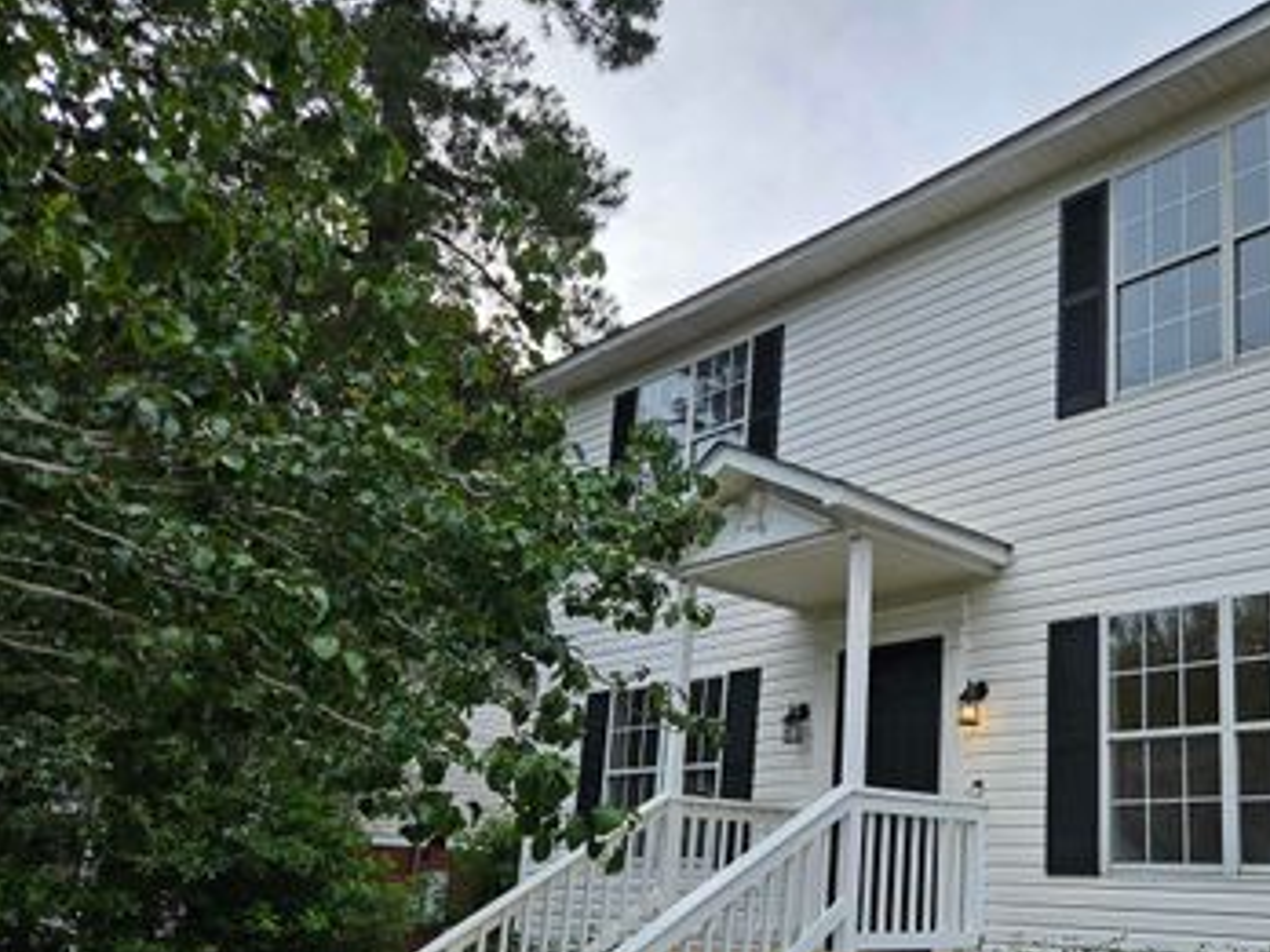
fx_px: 1211
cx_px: 909
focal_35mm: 33
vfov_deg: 42.4
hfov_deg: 53.5
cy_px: 633
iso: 25
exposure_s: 1/857
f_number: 1.8
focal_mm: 5.4
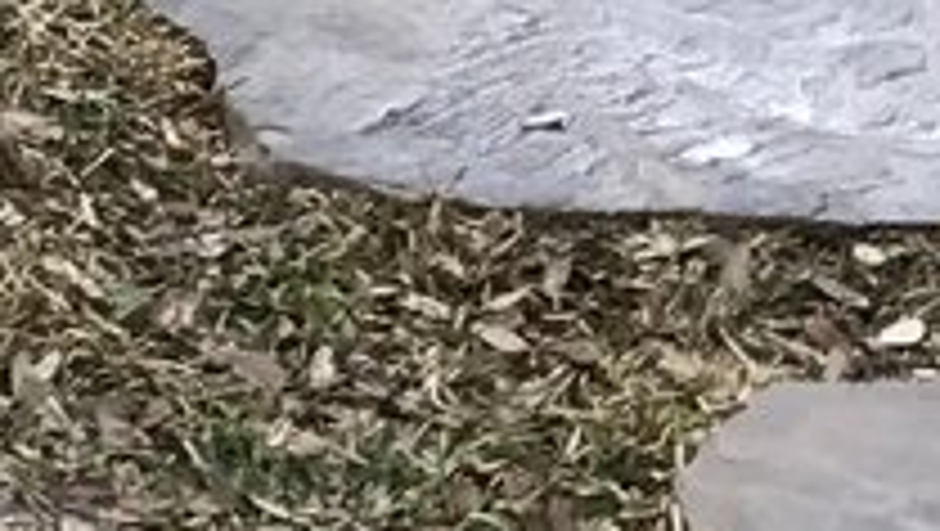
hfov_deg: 8.0
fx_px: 5813
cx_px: -1781
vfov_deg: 4.9
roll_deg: +1.0
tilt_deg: -8.1
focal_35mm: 233
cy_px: -1120
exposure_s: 1/163
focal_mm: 3.99
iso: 20
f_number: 1.8
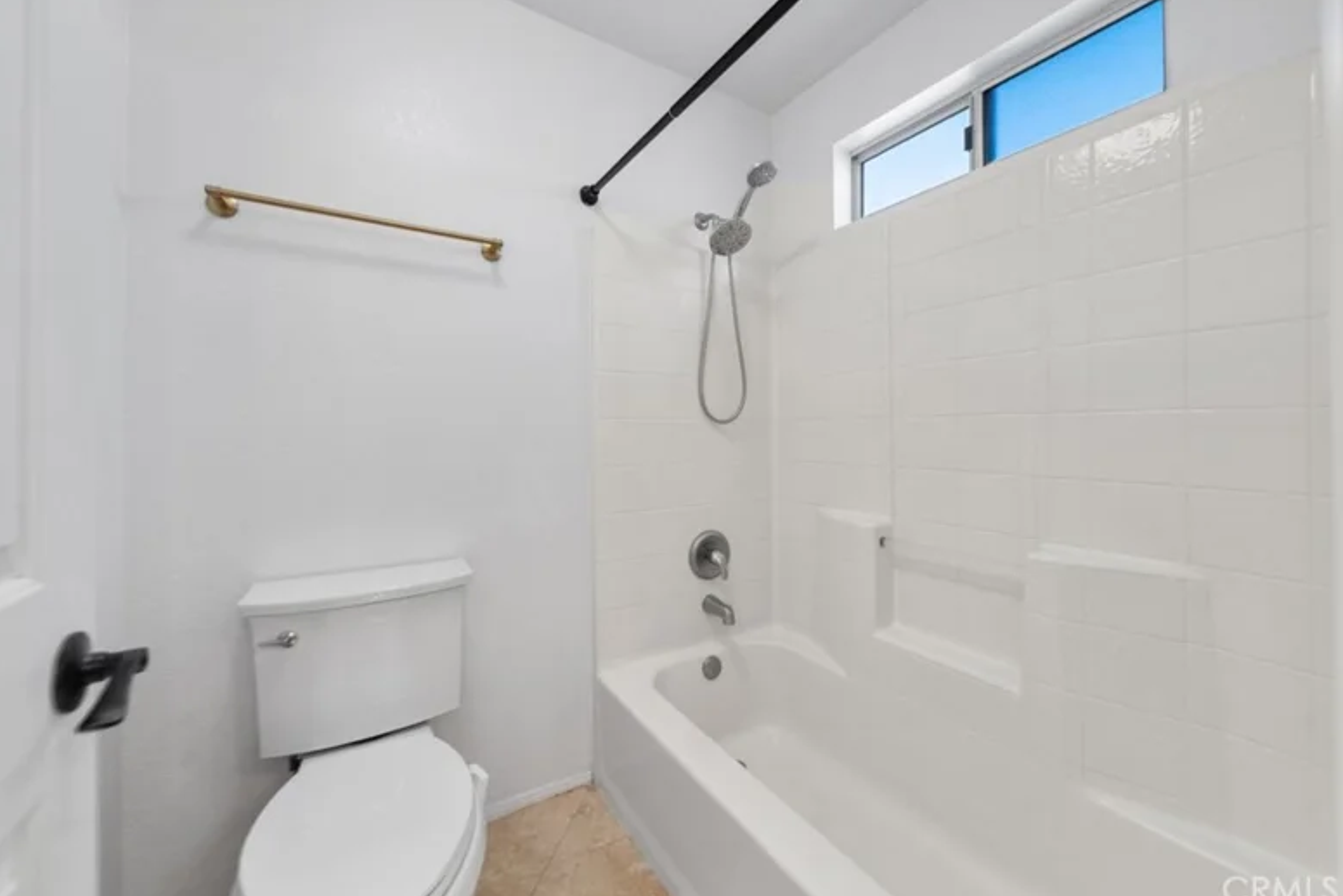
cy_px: 425
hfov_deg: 108.3
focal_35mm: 13
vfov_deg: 85.4
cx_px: 671
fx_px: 485
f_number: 4.5
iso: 1000
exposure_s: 1/40
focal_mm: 12
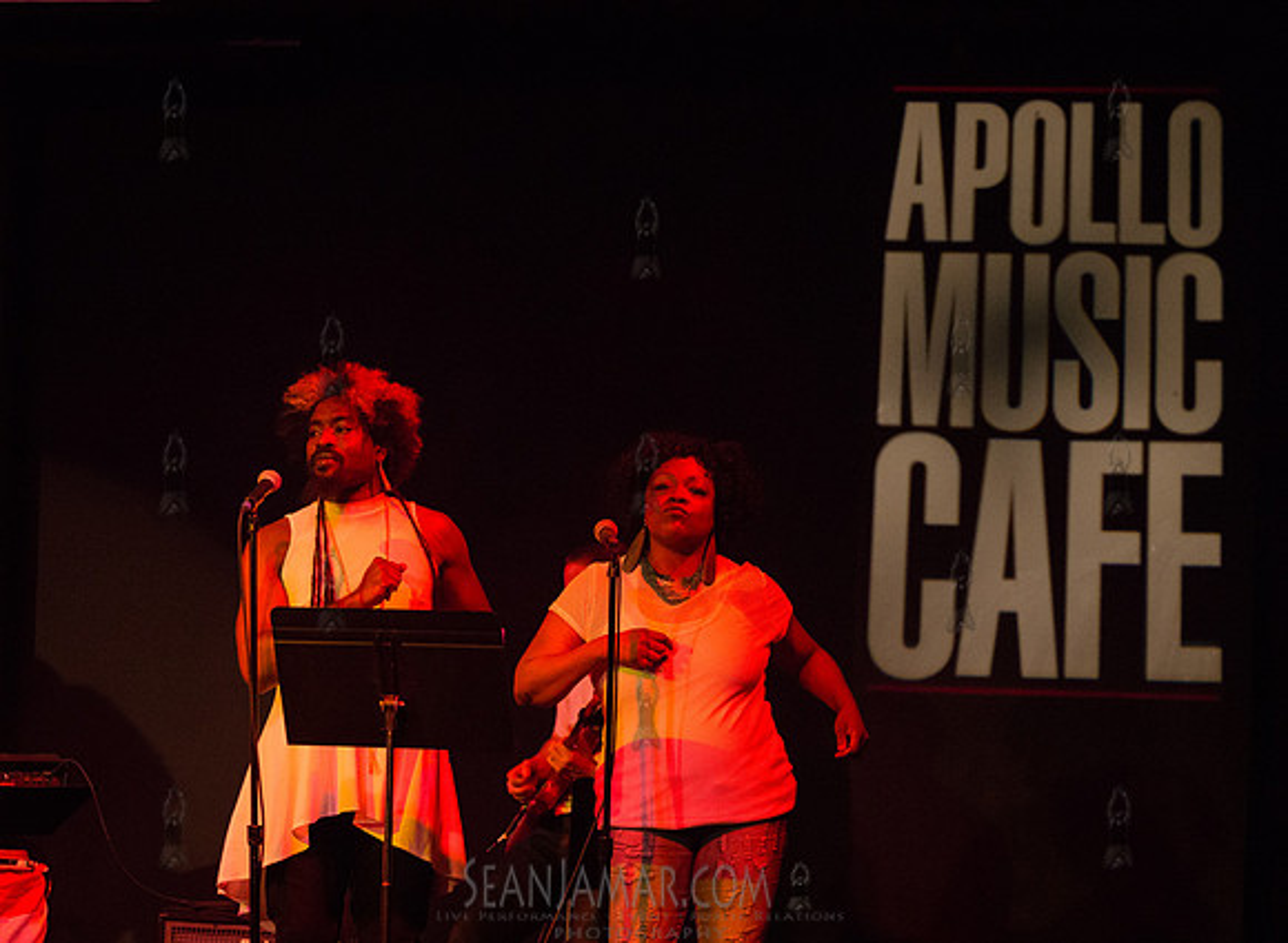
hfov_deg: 14.3
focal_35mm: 139
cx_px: 534
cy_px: 535
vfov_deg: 10.5
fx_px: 5116
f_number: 2.8
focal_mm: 112
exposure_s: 1/200
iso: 4000
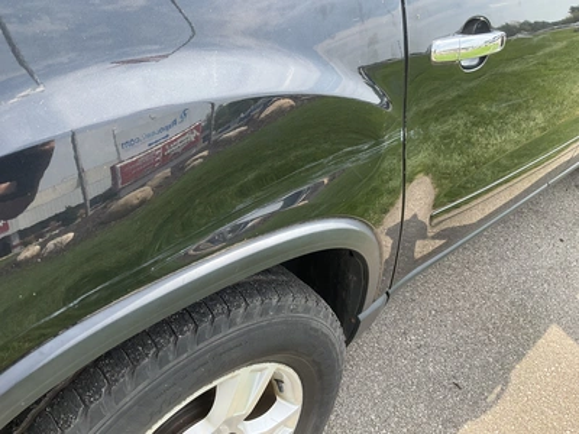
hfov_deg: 61.7
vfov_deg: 48.2
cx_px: 290
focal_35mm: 29
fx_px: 485
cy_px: 217
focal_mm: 3
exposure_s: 1/280
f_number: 1.8
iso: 25
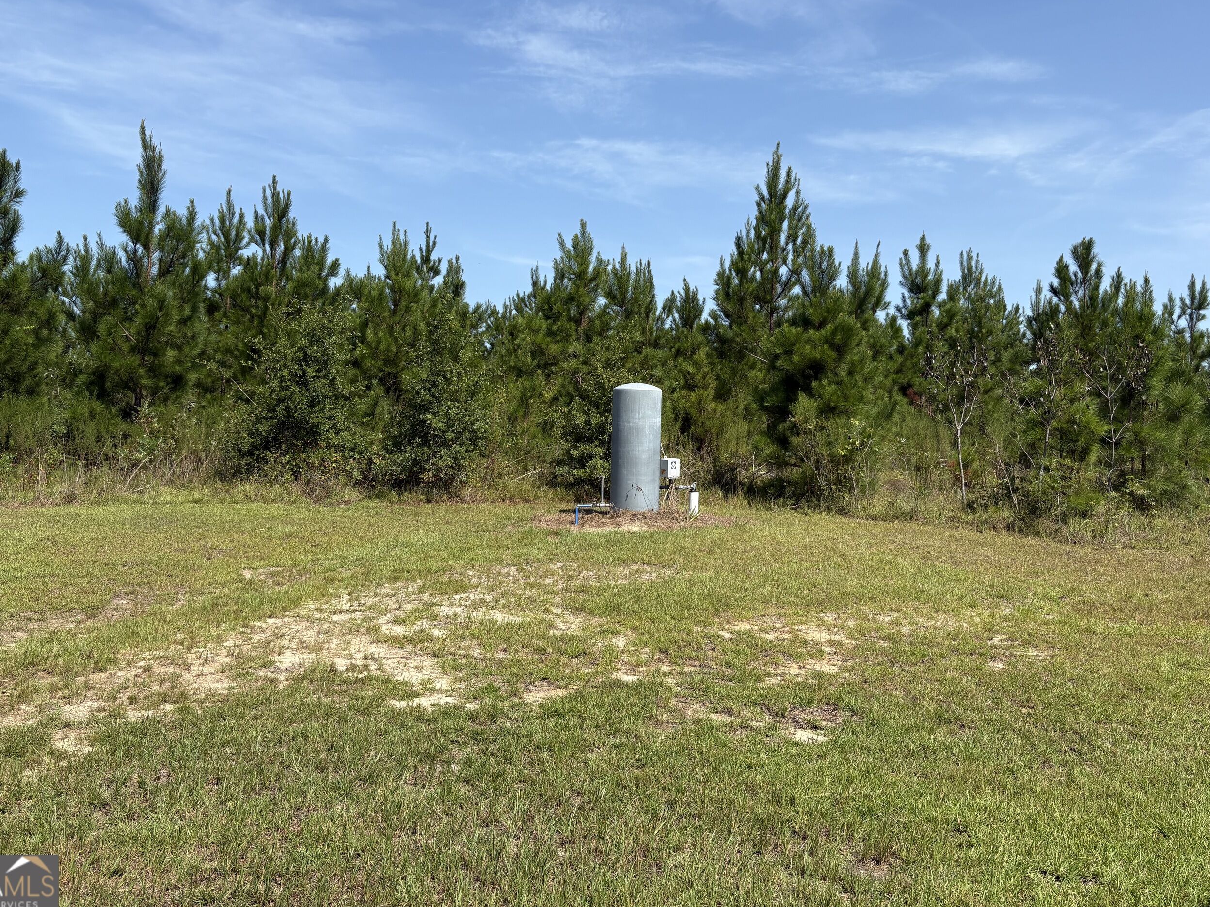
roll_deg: -0.5
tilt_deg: +5.4
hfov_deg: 56.8
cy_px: 352
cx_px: 636
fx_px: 1119
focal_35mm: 32
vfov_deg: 43.9
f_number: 1.6
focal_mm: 5.96
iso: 50
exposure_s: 1/2985
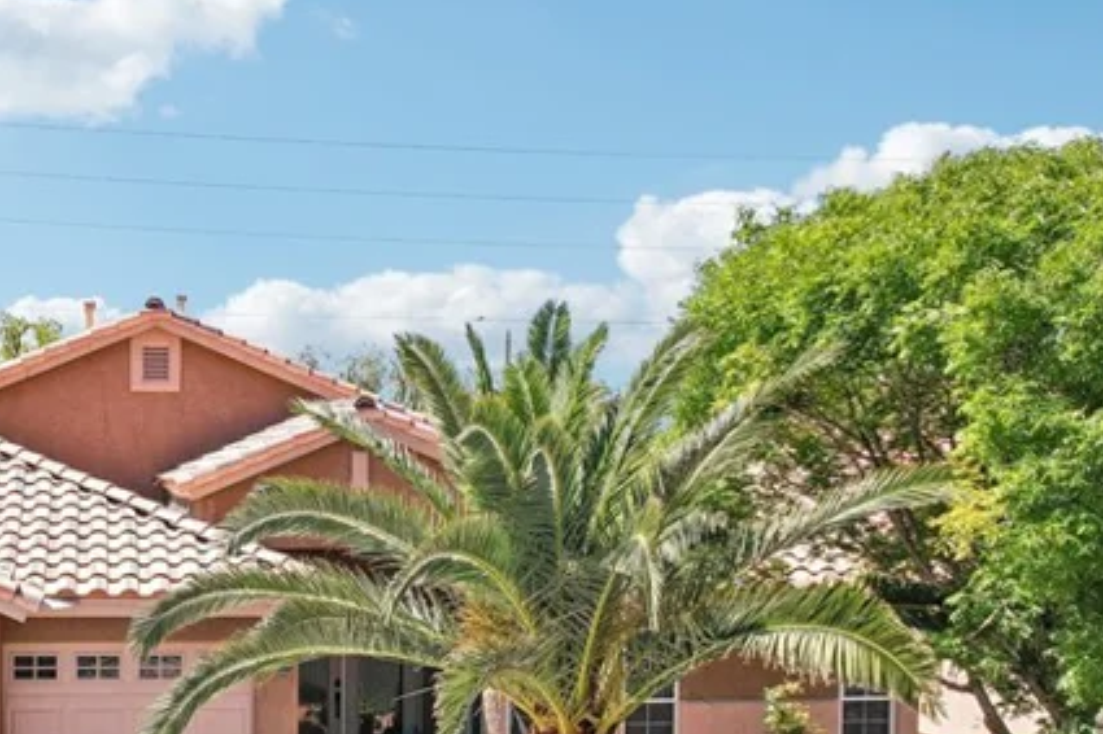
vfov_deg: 25.3
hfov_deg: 36.0
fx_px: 1623
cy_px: 508
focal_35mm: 53
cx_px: 184
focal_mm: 8.4
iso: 150
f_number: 2.8
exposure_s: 1/2000
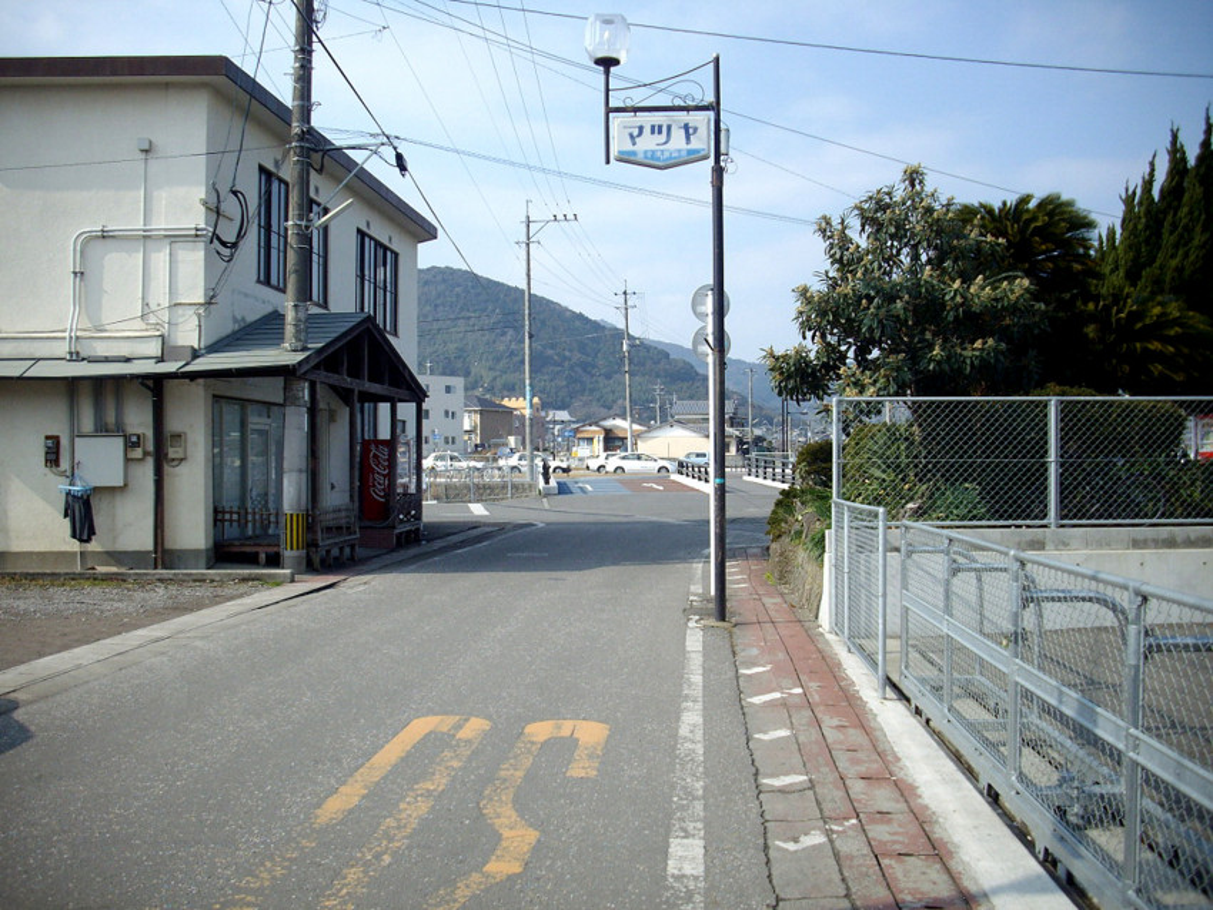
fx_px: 1297
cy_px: 455
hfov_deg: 50.1
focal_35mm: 37
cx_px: 606
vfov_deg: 38.7
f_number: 5.6
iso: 80
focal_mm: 6.2
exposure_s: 1/200
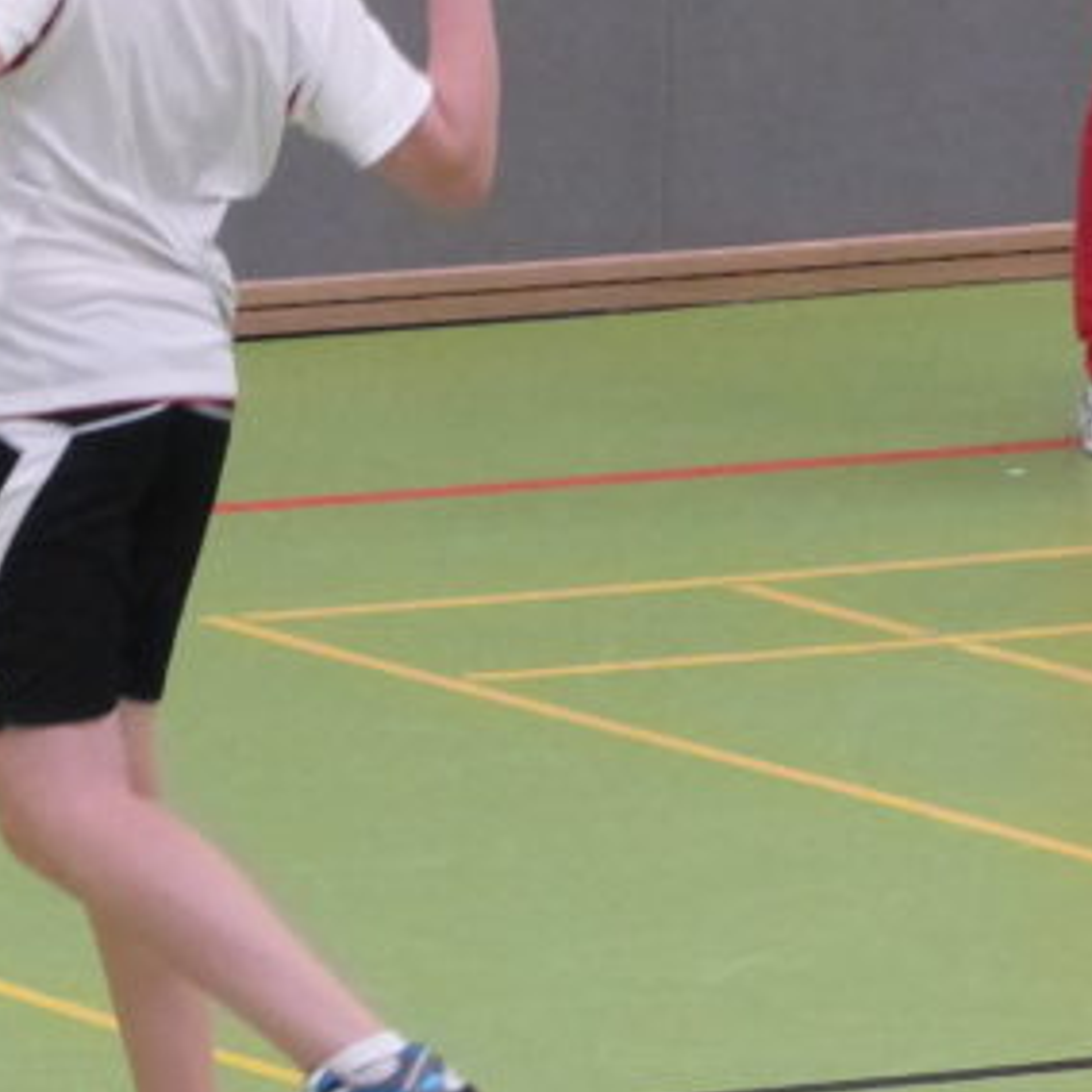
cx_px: -231
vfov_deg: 2.7
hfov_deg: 2.7
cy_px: 669
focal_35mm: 650
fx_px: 23199
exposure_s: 1/200
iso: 800
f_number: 2.8
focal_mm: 36.7
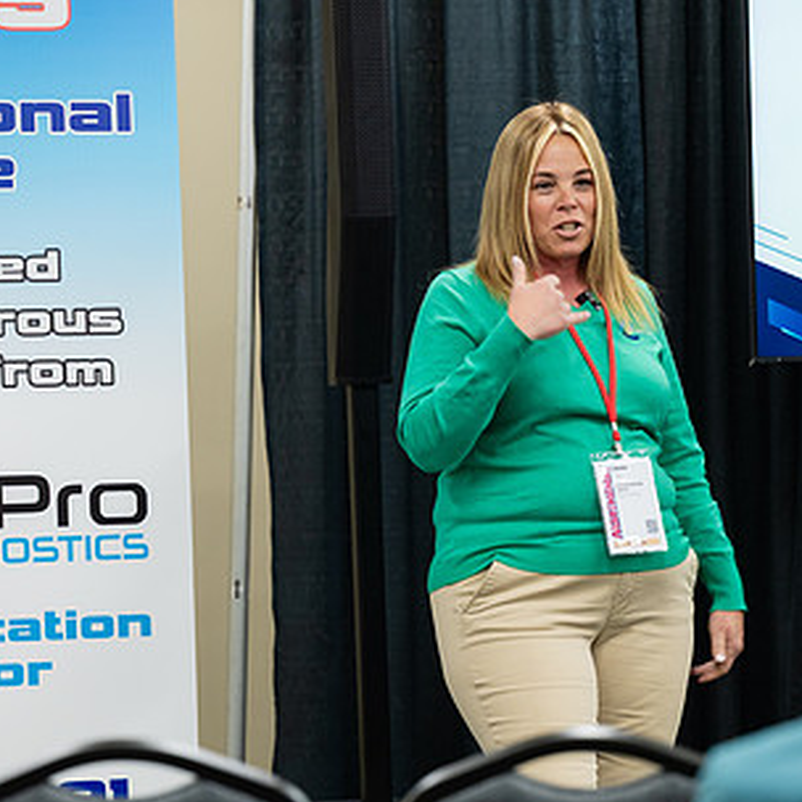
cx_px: 264
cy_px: 363
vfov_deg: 8.7
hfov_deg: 8.7
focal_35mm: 200
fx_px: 5242
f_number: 3.2
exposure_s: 1/200
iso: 1000
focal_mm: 115
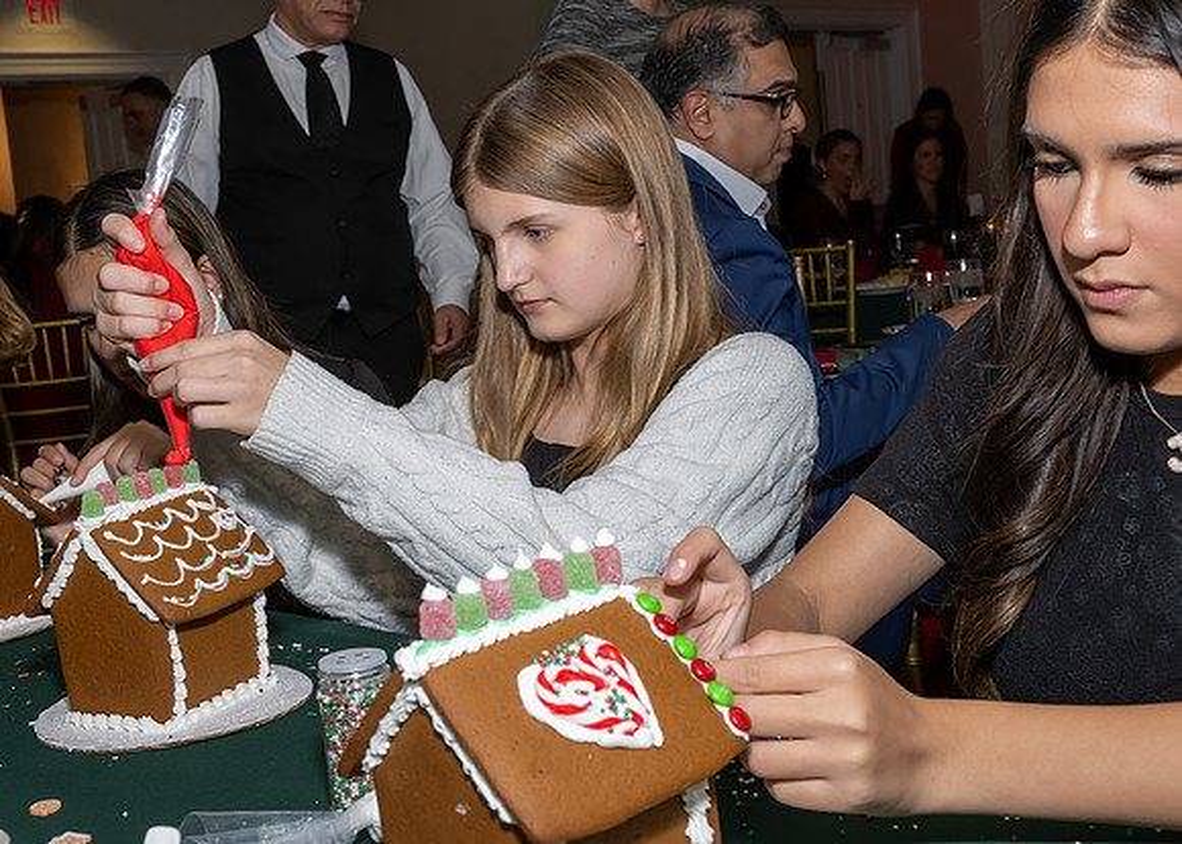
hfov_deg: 38.6
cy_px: 395
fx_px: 1684
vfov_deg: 28.1
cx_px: 517
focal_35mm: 50
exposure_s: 1/250
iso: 800
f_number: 8
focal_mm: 30
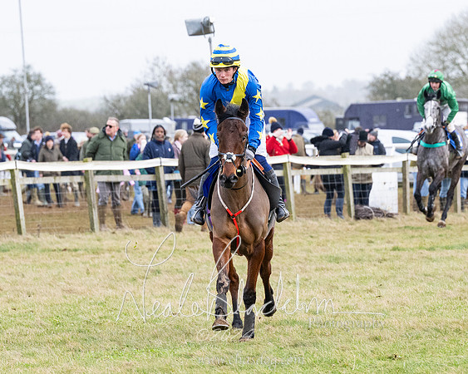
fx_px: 3664
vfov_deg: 5.8
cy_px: 230
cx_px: 256
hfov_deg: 7.3
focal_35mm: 265
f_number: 4
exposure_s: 1/1250
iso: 800
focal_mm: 115
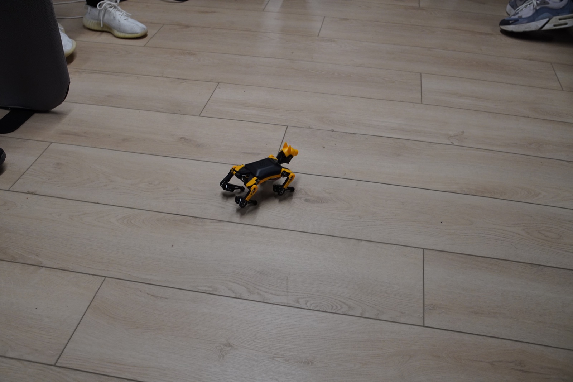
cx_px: 286
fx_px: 549
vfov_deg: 38.3
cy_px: 191
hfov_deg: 55.1
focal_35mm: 34
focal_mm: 23
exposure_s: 1/160
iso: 1250
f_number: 4
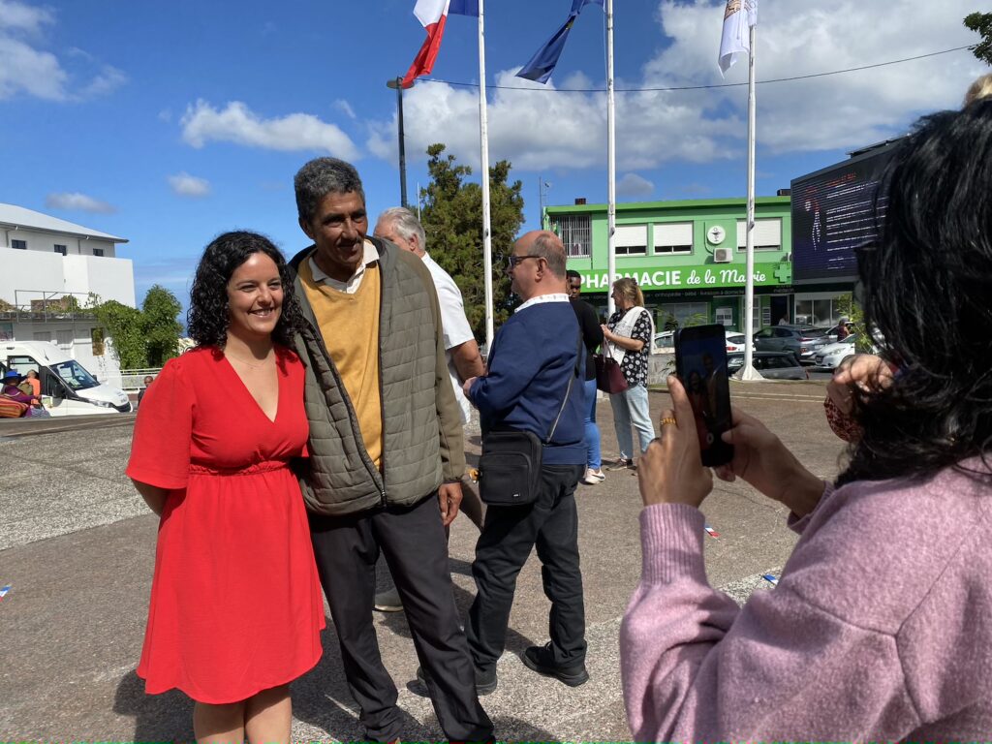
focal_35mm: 26
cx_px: 496
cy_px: 372
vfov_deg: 53.1
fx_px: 745
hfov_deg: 67.3
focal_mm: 4.25
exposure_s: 1/2817
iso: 32
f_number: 1.8
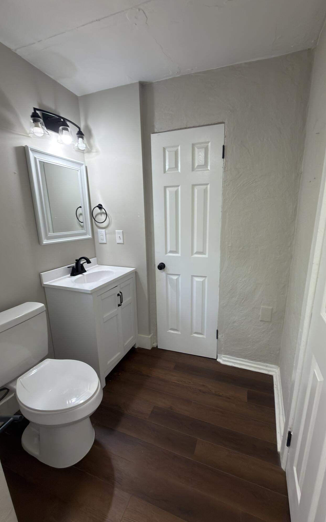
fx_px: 213
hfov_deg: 74.7
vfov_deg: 101.5
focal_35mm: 15
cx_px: 172
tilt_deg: -12.8
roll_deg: +0.3
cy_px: 263
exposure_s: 1/30
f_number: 2.2
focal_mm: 2.22
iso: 100
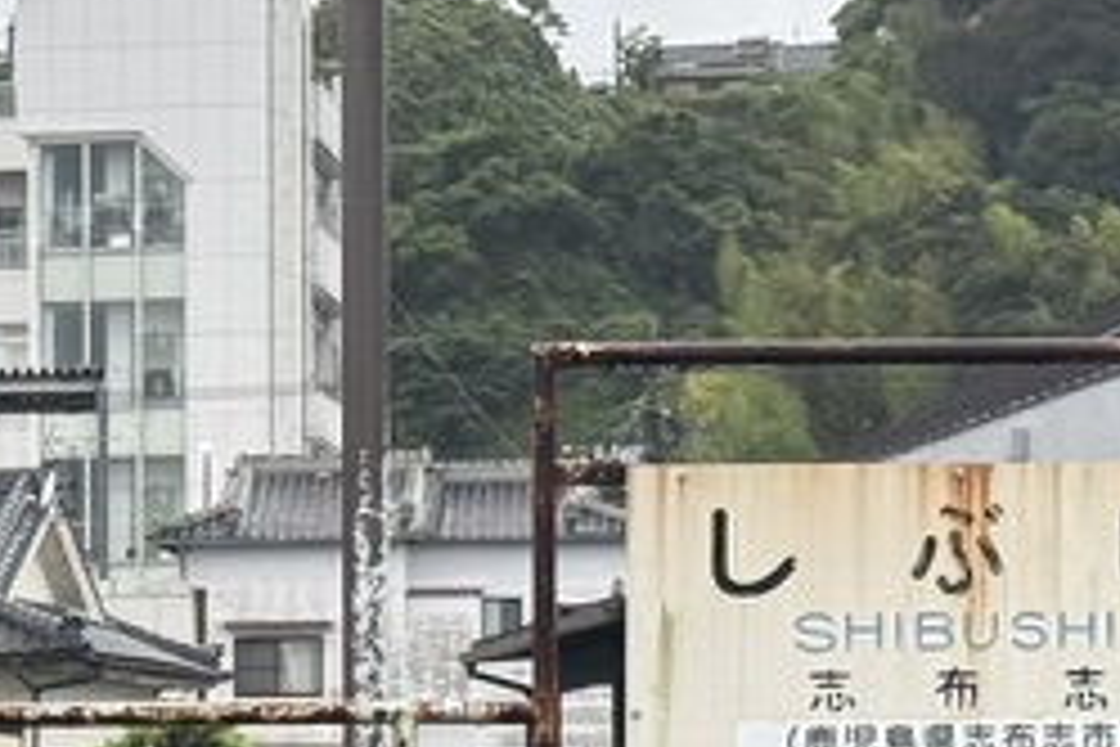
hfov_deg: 9.9
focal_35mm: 205
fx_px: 6377
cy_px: 1080
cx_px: -193
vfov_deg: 6.6
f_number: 1.78
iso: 200
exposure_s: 1/60
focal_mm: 6.76
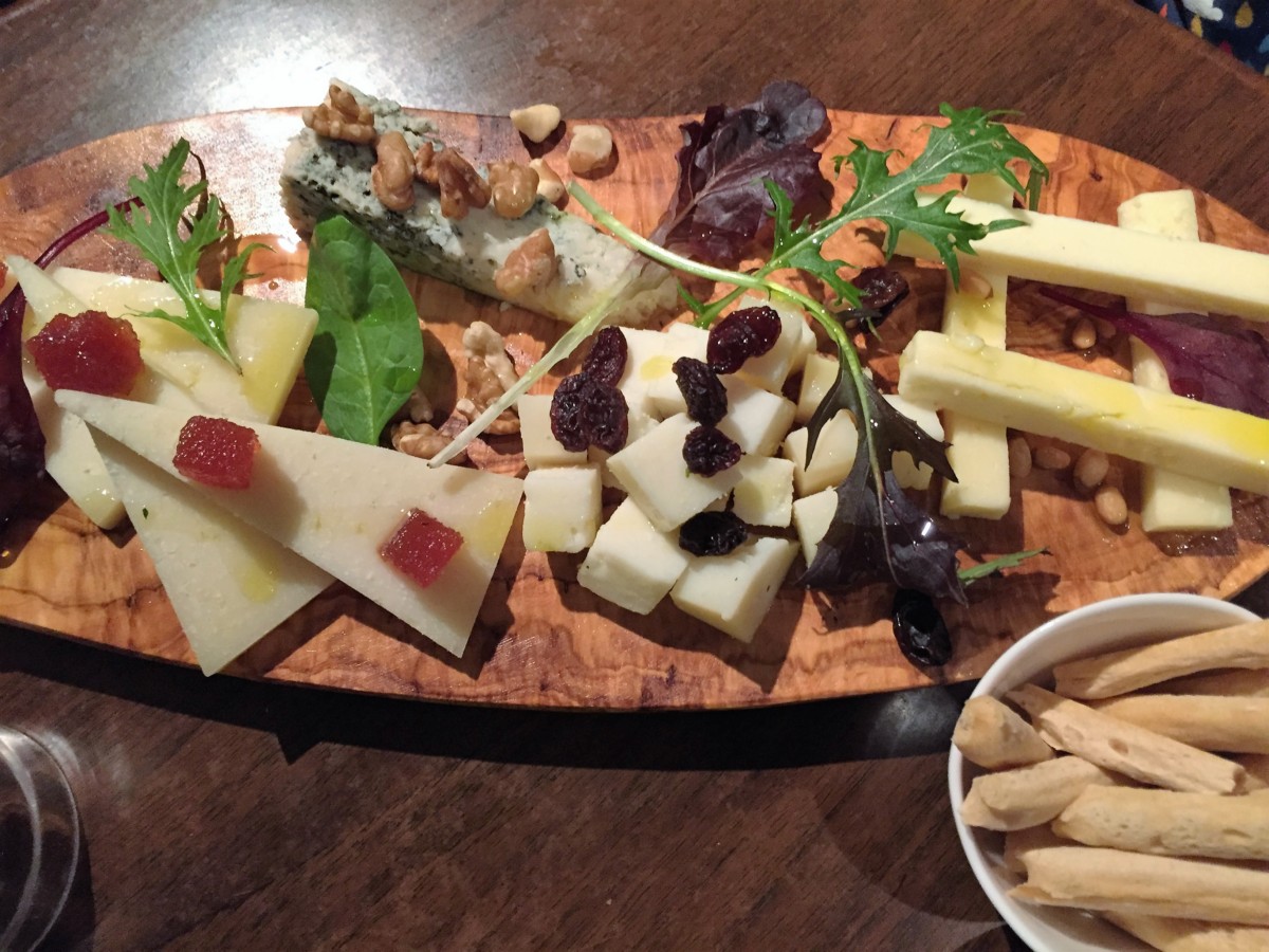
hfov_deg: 61.7
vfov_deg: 48.2
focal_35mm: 29
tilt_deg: -75.4
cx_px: 634
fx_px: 1063
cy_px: 476
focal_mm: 4.15
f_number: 2.2
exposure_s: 1/33
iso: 320
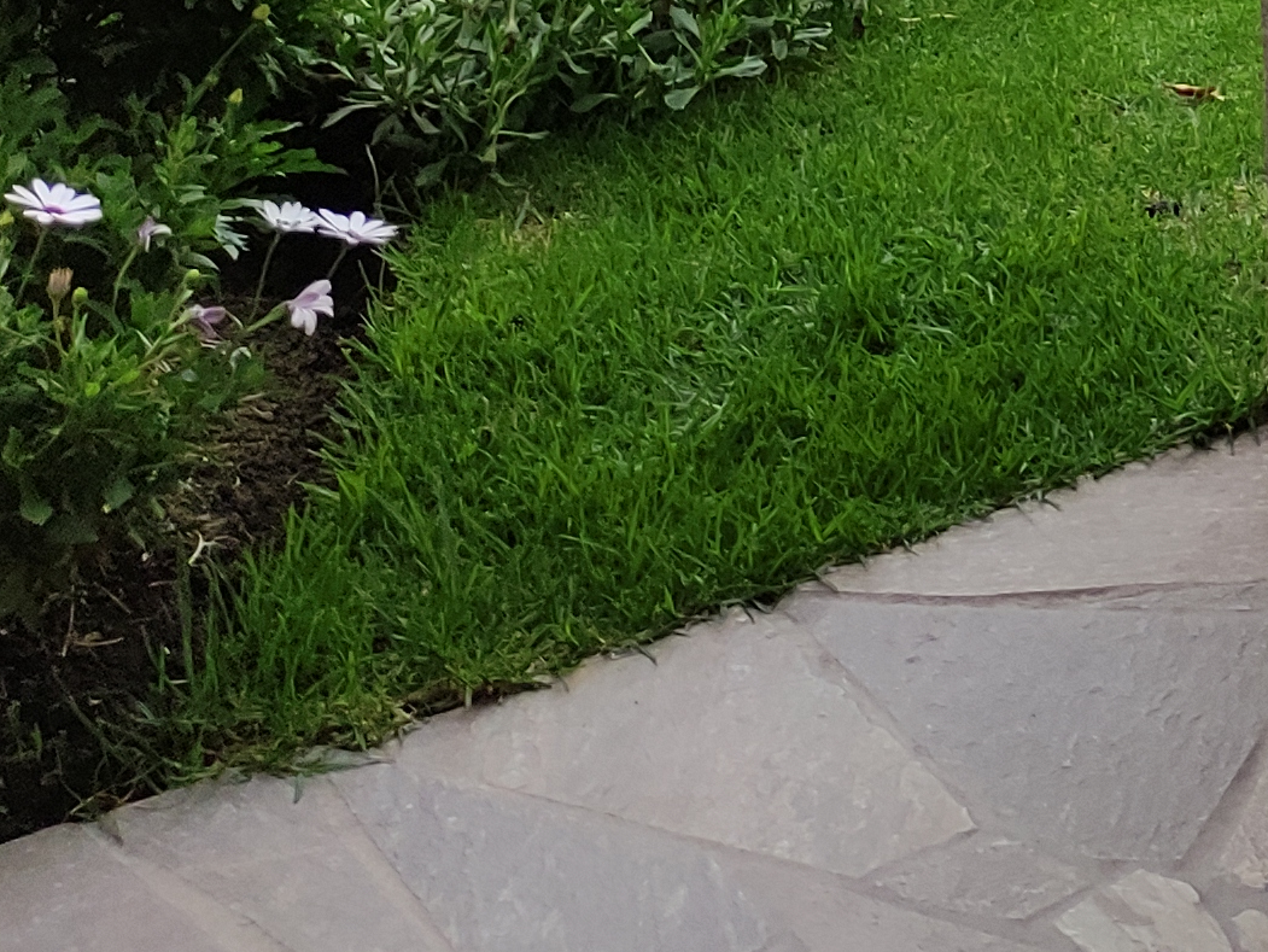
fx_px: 4031
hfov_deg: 15.0
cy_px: -980
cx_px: 2414
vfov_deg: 11.9
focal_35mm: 110
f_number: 1.89
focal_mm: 5.43
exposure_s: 1/918
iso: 100
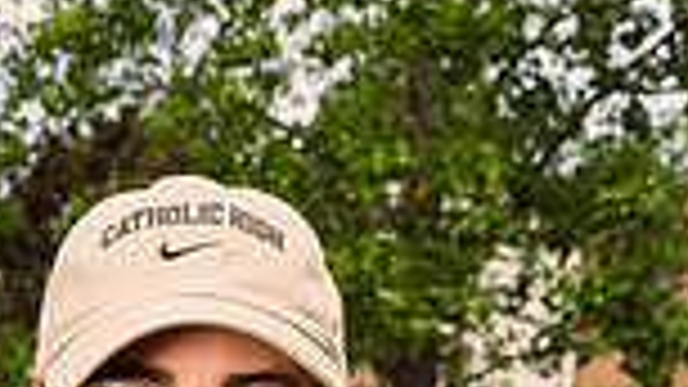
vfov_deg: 9.8
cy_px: 954
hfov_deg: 19.7
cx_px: 171
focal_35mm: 108
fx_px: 1970
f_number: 8
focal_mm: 35
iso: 100
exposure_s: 1/200
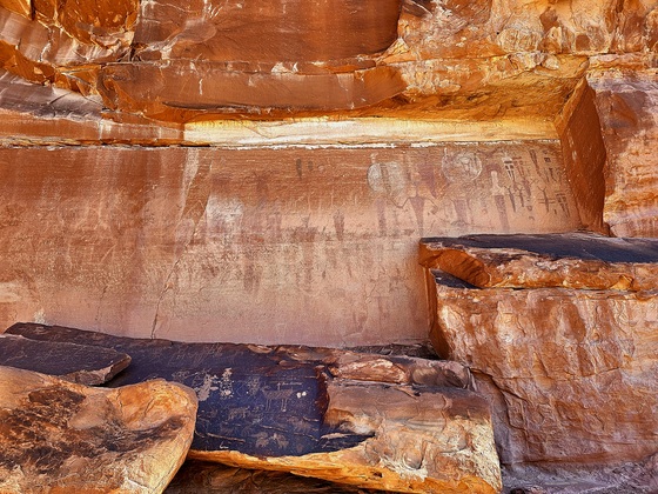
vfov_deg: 58.9
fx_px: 437
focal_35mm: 23
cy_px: 247
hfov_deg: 73.9
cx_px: 329
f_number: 1.7
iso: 20
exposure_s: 1/182
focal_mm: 6.3
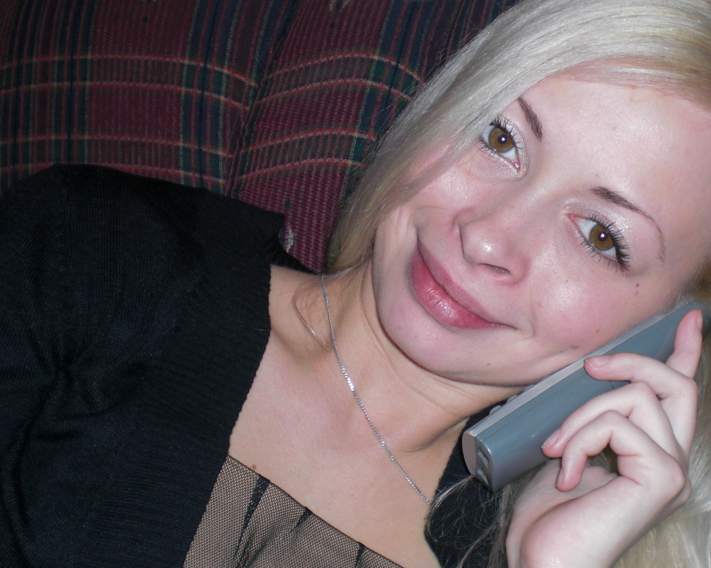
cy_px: 289
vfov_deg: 28.1
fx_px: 1136
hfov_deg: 34.5
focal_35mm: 54
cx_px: 455
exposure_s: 1/60
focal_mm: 6.3
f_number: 3.1
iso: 100
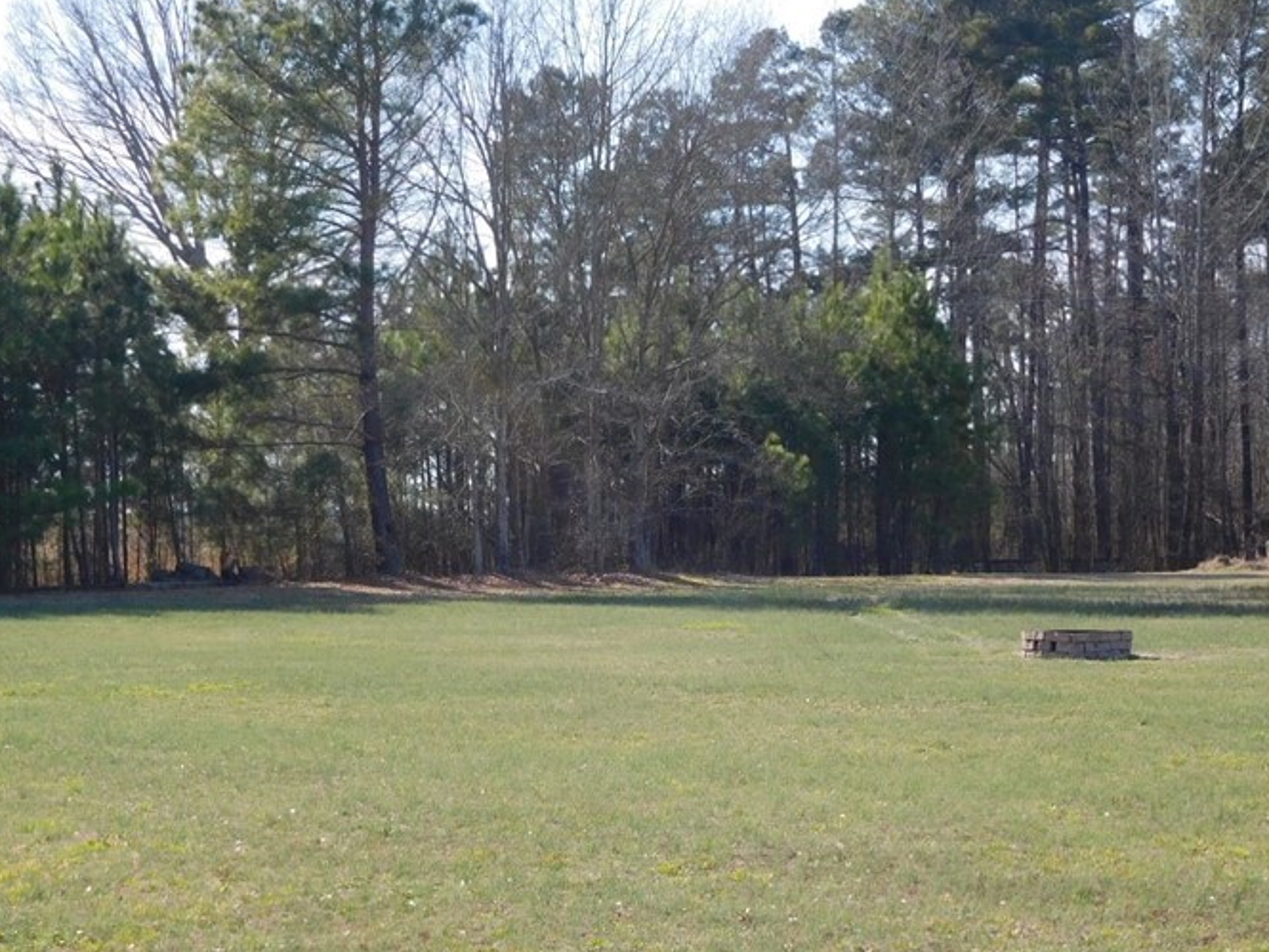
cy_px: 649
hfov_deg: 25.3
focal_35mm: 77
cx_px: 614
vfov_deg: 19.1
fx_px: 2823
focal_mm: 8.9
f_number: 4.1
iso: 125
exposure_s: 1/500
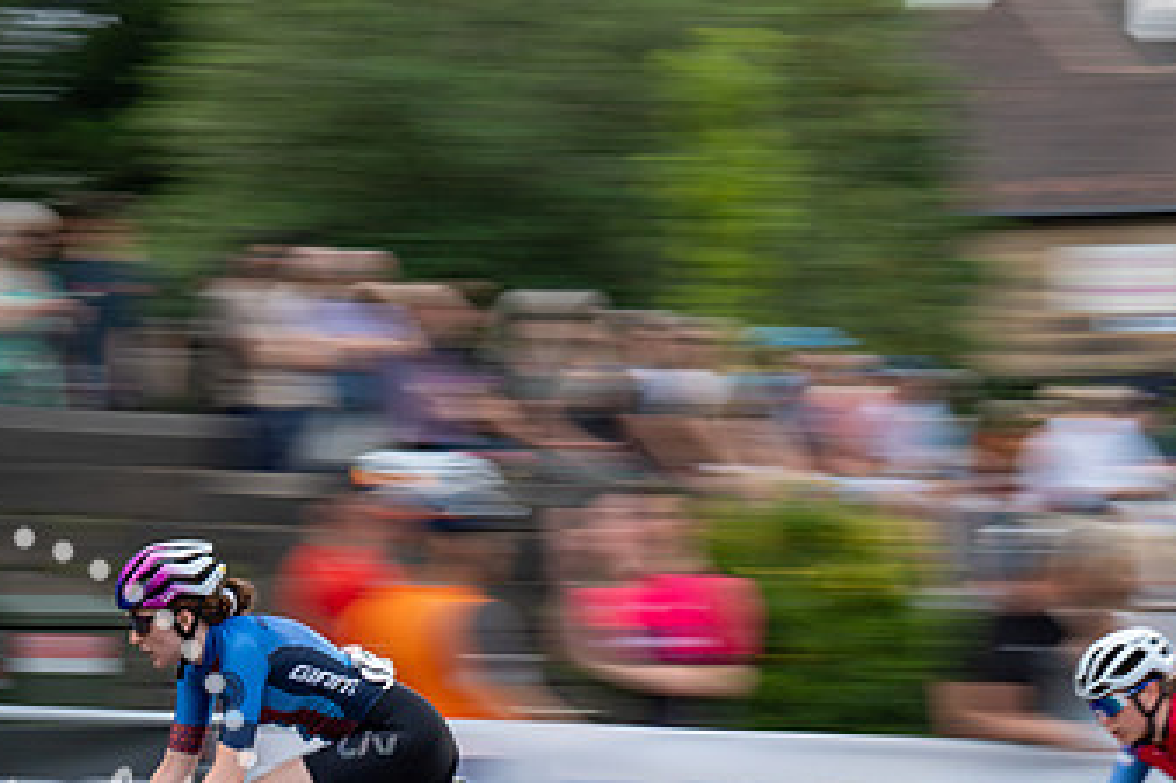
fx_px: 4571
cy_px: 672
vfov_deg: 9.8
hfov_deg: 14.6
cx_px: 351
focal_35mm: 140
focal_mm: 72
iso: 500
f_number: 13
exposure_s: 1/50
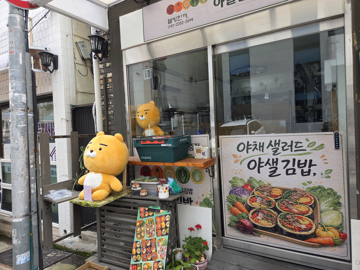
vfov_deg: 58.9
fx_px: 239
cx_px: 180
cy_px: 135
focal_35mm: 23
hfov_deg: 73.9
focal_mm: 5.4
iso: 40
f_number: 1.8
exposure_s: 1/180
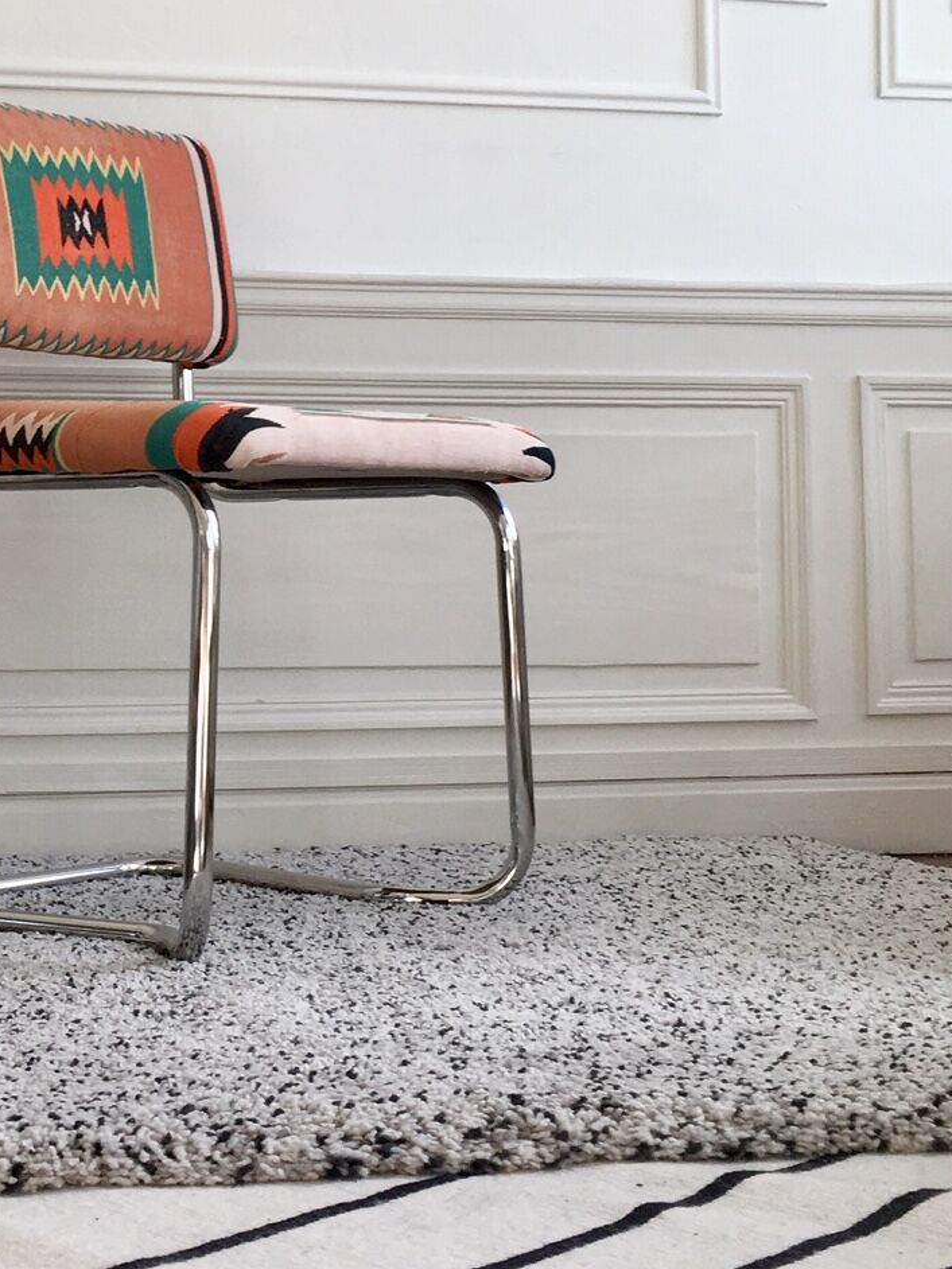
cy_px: 408
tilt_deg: +4.8
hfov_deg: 23.1
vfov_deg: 30.9
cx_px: 127
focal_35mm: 62
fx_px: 2274
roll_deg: -0.6
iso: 40
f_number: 2.2
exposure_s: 1/100
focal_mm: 4.15
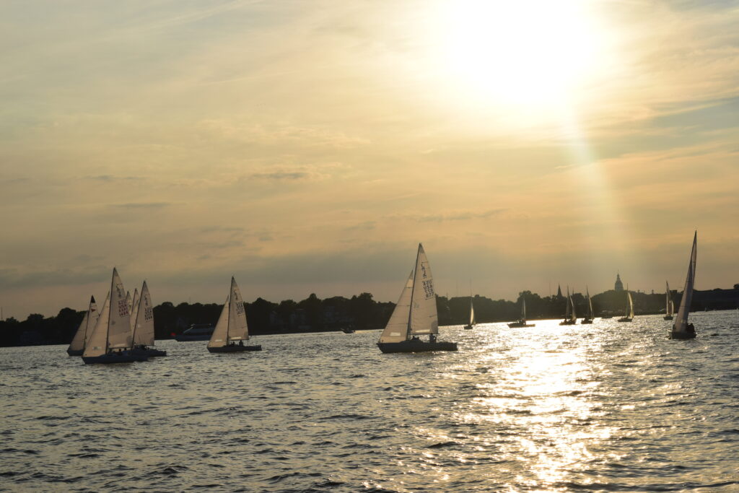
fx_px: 1694
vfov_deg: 16.6
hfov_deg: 24.6
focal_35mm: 82
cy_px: 246
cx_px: 370
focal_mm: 55
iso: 200
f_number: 13
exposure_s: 1/1000
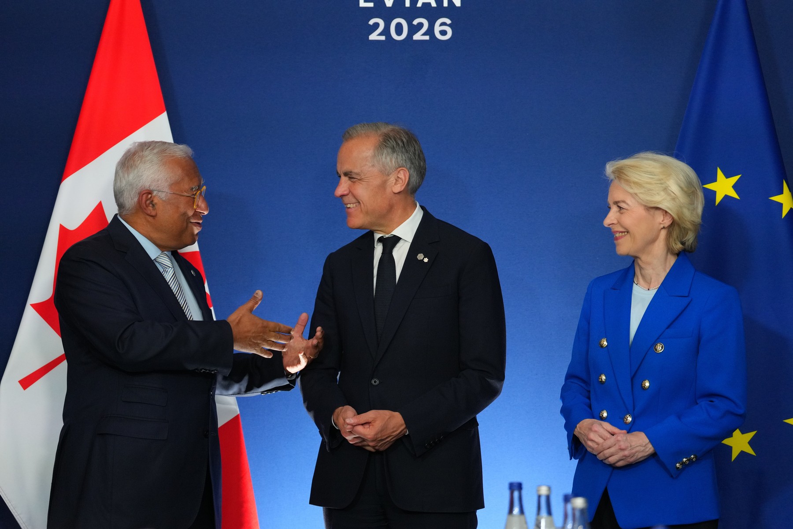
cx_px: 396
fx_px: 2467
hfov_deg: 18.3
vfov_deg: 12.2
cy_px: 264
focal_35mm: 112
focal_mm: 112
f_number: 2.8
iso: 3200
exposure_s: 1/500
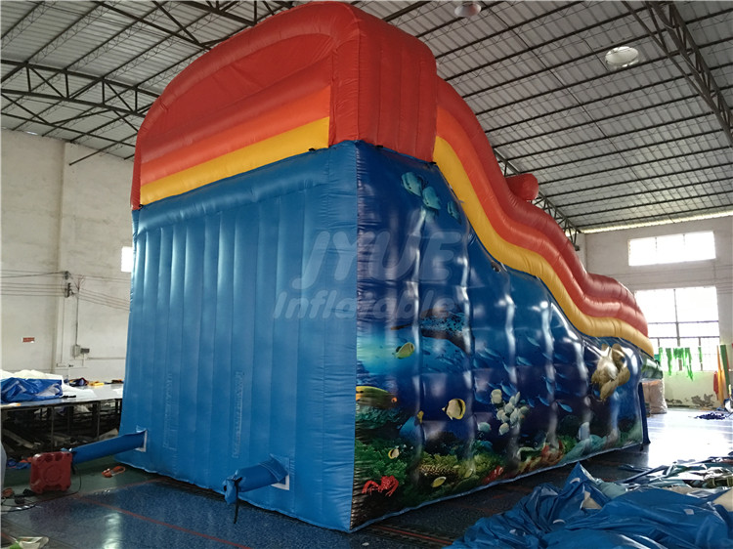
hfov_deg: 61.7
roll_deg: +0.3
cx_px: 366
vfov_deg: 48.2
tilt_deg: +6.8
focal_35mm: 29
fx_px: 614
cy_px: 274
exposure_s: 1/8
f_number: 2.2
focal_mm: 4.15
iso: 160
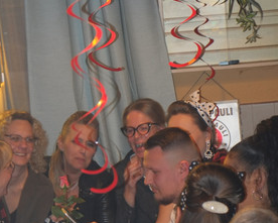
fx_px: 1161
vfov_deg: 10.9
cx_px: 140
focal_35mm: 141
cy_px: 147
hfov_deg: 13.7
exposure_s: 1/15
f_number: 4
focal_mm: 55
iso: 800
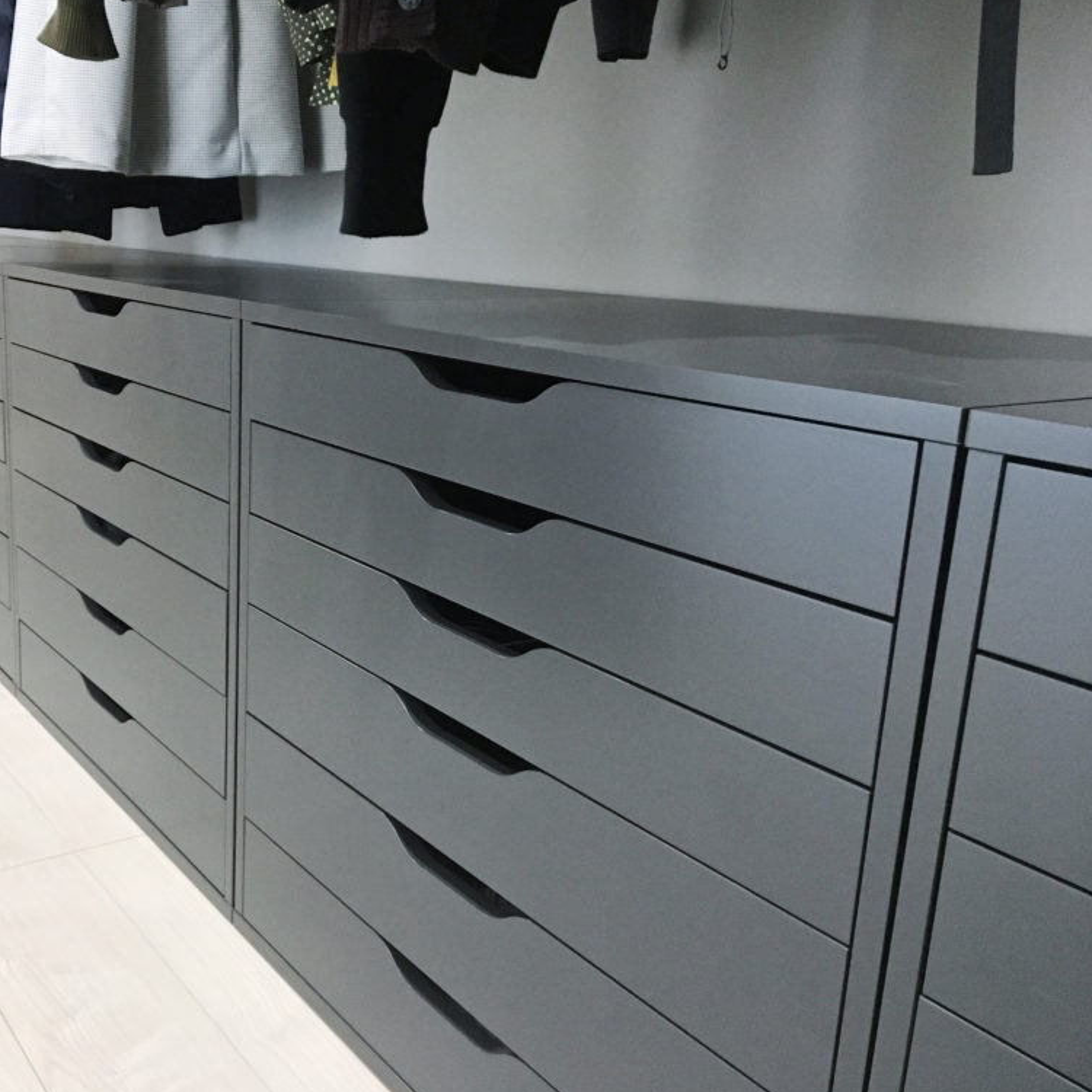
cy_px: 540
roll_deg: -3.0
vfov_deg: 47.2
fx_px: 1249
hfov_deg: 46.3
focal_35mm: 35
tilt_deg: -12.5
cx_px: 348
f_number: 2.2
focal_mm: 4.15
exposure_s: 1/20
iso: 200
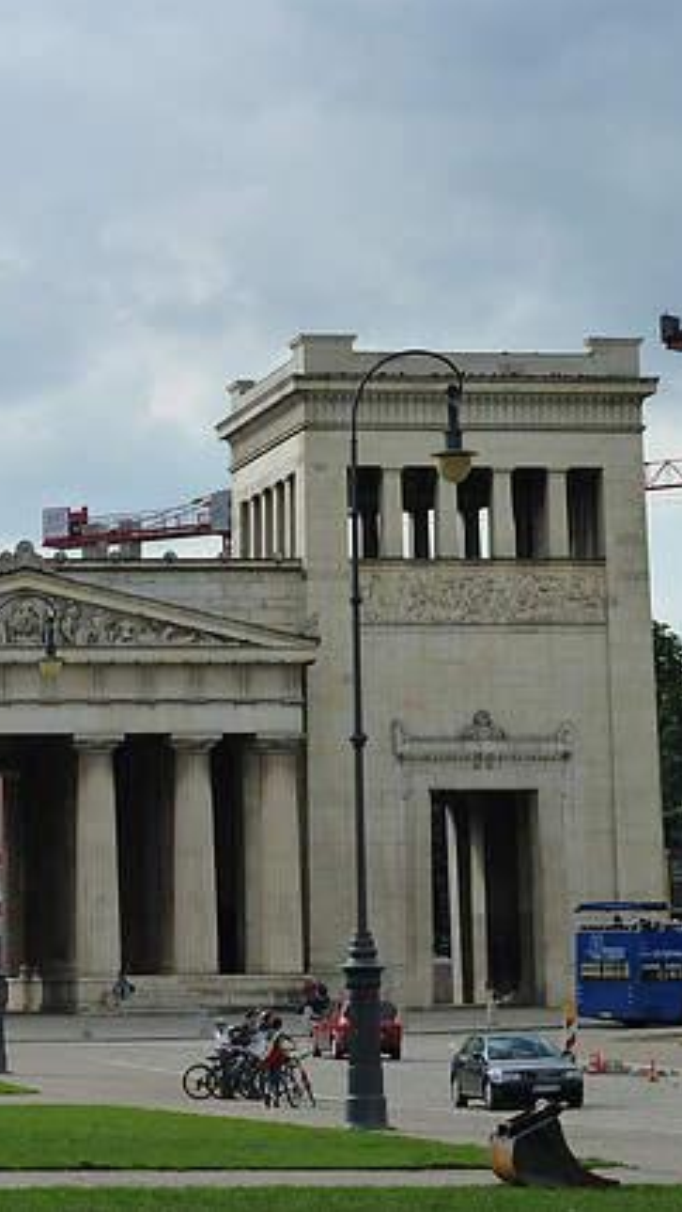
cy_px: 602
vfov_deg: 17.6
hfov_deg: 9.9
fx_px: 3921
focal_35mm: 122
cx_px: 3
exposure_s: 1/400
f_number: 4.5
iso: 125
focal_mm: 13.7
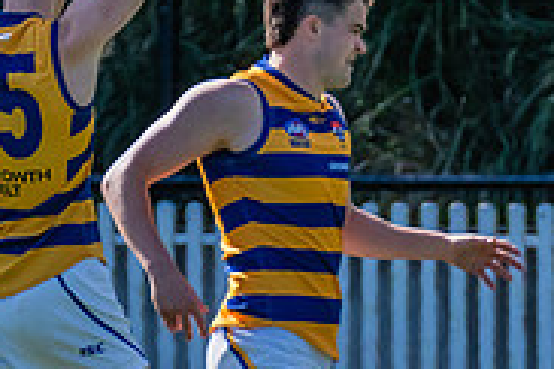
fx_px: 28560
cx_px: 649
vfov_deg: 0.7
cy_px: 438
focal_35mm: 1856
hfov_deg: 1.1
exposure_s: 1/1000
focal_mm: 410
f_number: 10
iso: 800
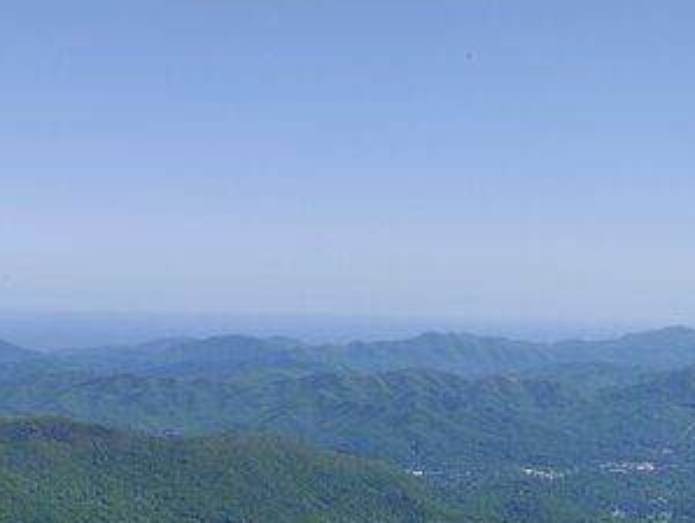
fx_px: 2492
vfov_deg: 11.9
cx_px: 278
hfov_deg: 15.9
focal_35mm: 124
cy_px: 425
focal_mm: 6.22
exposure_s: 1/1095
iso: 100
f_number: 2.2
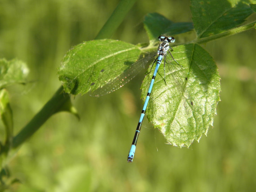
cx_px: 147
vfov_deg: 15.9
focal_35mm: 93
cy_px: 95
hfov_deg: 21.1
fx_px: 688
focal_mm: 14.3
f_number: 4.4
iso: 100
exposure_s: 1/160
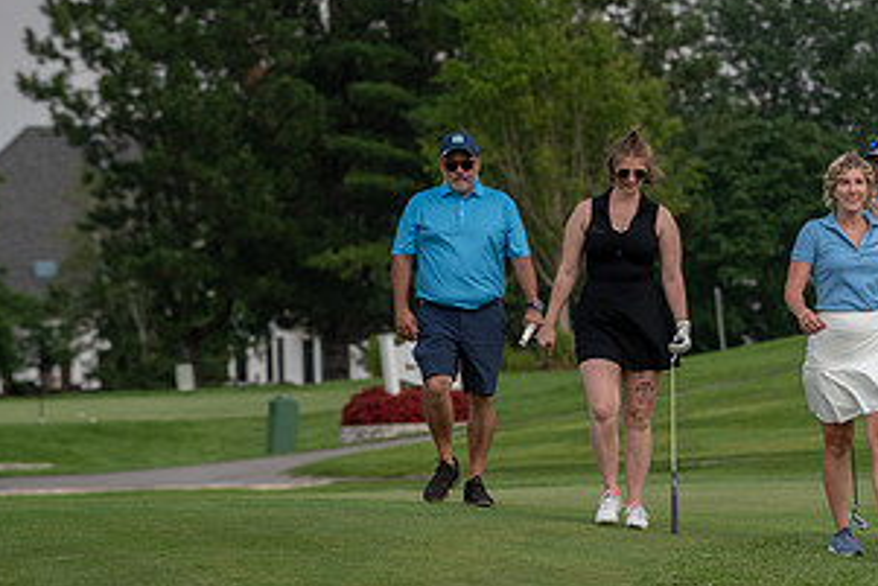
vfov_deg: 3.6
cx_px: 674
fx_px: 9418
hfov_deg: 5.3
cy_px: 383
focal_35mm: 386
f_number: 5
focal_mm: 200
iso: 250
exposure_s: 1/1600
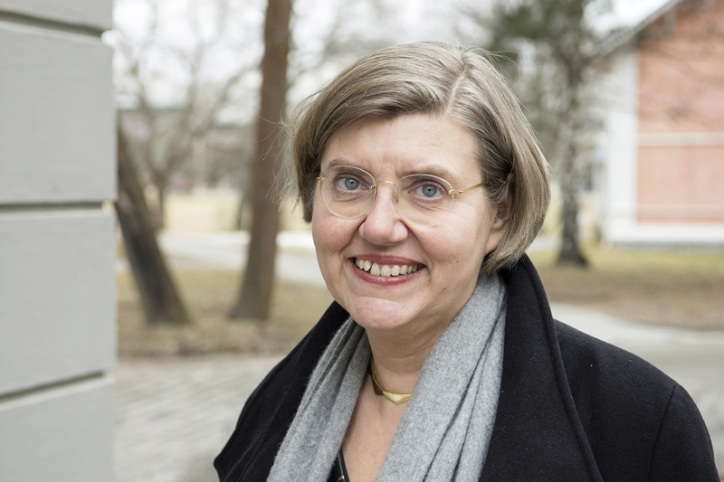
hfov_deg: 24.6
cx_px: 362
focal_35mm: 82
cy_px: 241
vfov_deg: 16.5
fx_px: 1659
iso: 400
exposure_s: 1/400
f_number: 4.5
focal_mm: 55
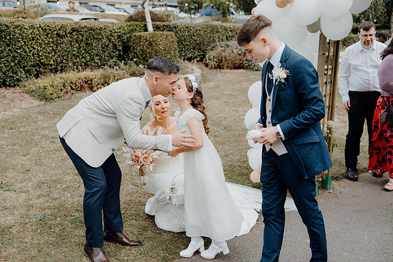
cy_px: 131
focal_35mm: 47
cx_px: 196
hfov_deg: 41.9
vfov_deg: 28.7
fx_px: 513
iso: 125
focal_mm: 47
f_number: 3.5
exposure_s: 1/640
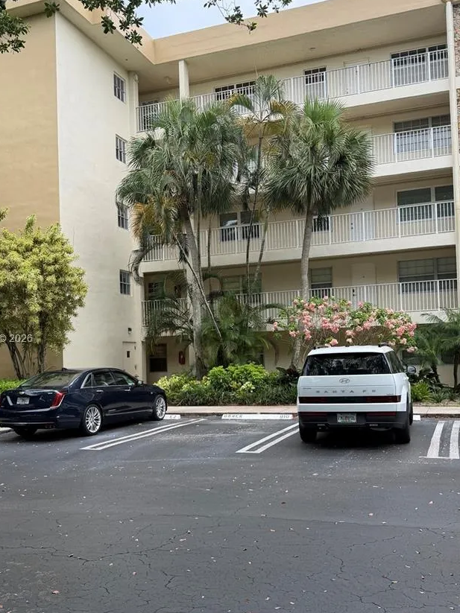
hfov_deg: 40.7
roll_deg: +2.2
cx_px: 230
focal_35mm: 35
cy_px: 340
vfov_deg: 52.5
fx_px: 620
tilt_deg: +2.2
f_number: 1.78
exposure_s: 1/2110
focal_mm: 6.76
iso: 100
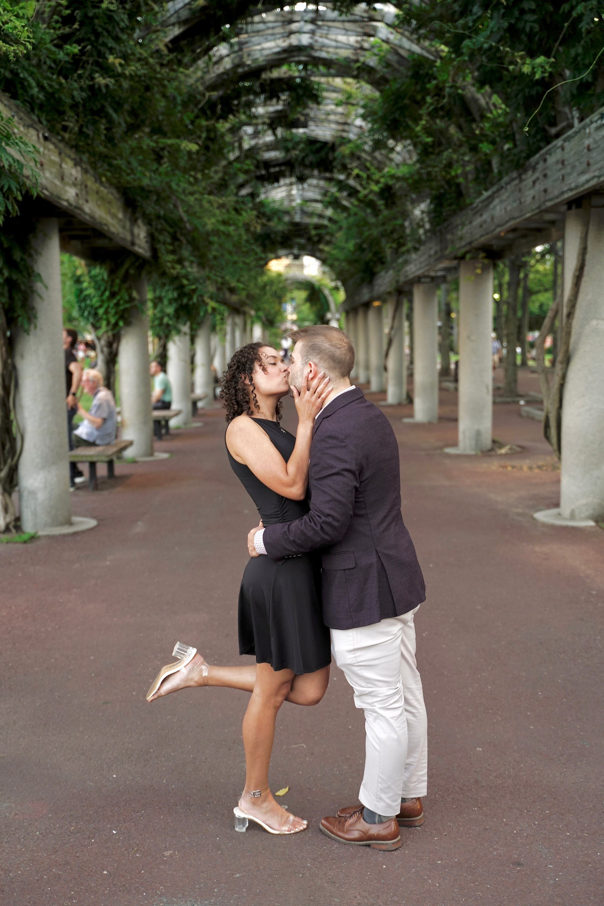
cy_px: 453
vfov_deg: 44.5
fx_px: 1107
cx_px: 302
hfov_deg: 30.5
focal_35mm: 44
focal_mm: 44
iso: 320
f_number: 2.8
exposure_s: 1/400
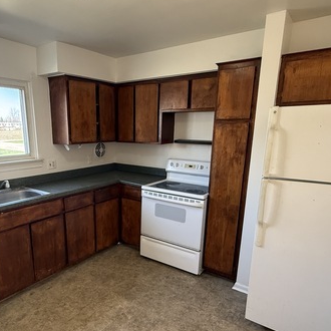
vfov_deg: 62.5
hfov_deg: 62.3
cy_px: 196
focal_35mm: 25
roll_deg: +0.0
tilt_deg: -13.8
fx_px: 270
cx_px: 129
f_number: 2.2
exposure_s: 1/120
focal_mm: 2.22
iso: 400
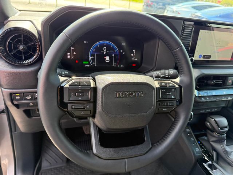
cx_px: 116
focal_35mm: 24
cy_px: 88
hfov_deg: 71.6
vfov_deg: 56.8
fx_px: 162
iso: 200
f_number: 1.78
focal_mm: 6.76
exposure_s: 1/199
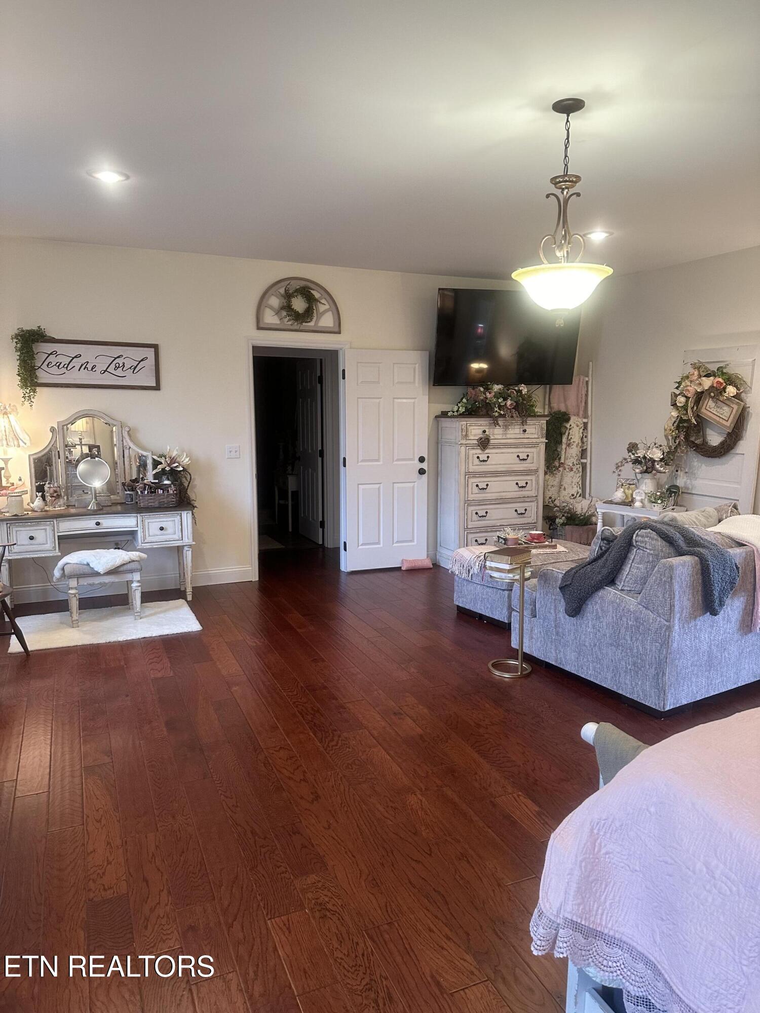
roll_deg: -1.2
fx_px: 703
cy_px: 506
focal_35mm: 24
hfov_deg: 56.8
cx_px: 380
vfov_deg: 71.6
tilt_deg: -8.2
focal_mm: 6.86
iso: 250
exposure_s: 1/60
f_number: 1.78
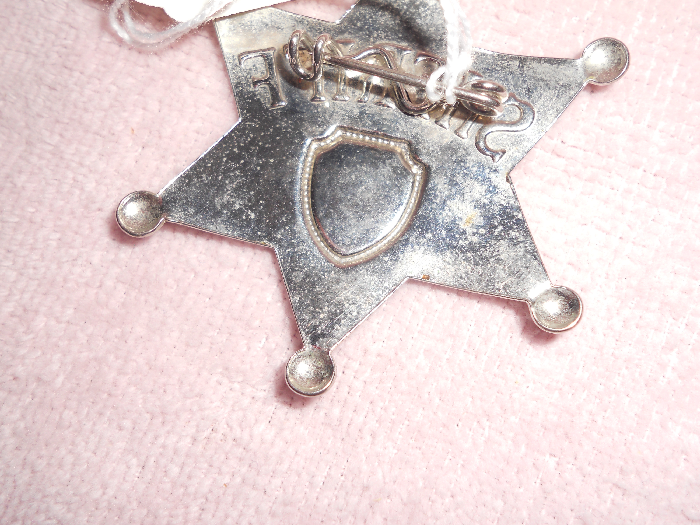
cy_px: 262
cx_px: 350
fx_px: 647
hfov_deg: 56.8
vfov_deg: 44.2
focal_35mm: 32
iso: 80
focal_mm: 5.8
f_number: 8.8
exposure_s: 1/25
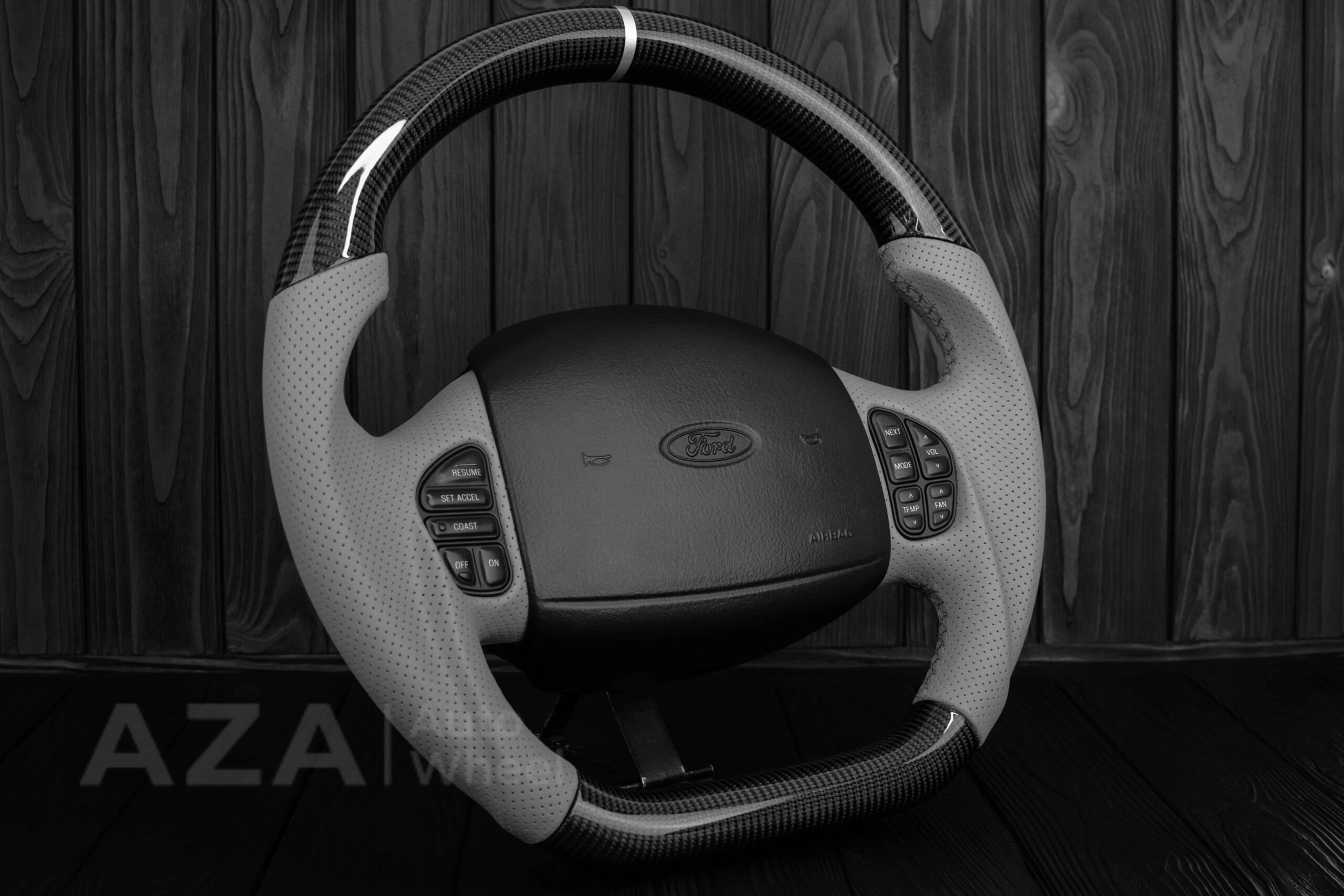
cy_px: 448
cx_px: 672
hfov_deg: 37.8
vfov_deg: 25.8
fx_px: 1960
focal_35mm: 52
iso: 500
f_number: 6.3
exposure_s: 1/125
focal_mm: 35
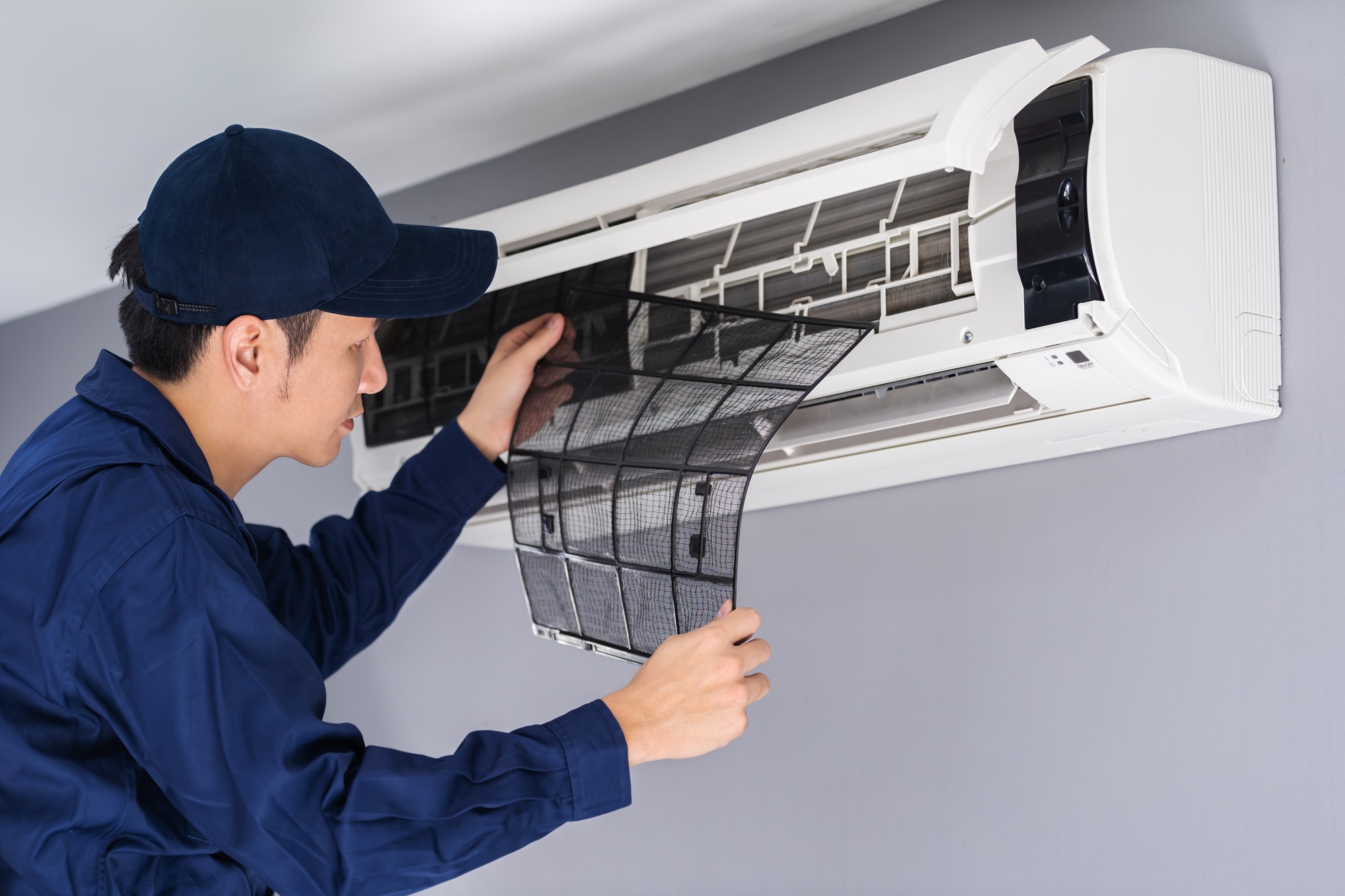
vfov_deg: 19.5
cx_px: 672
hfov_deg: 28.8
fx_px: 2615
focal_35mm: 70
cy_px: 448
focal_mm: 70
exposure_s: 1/125
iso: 400
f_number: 4
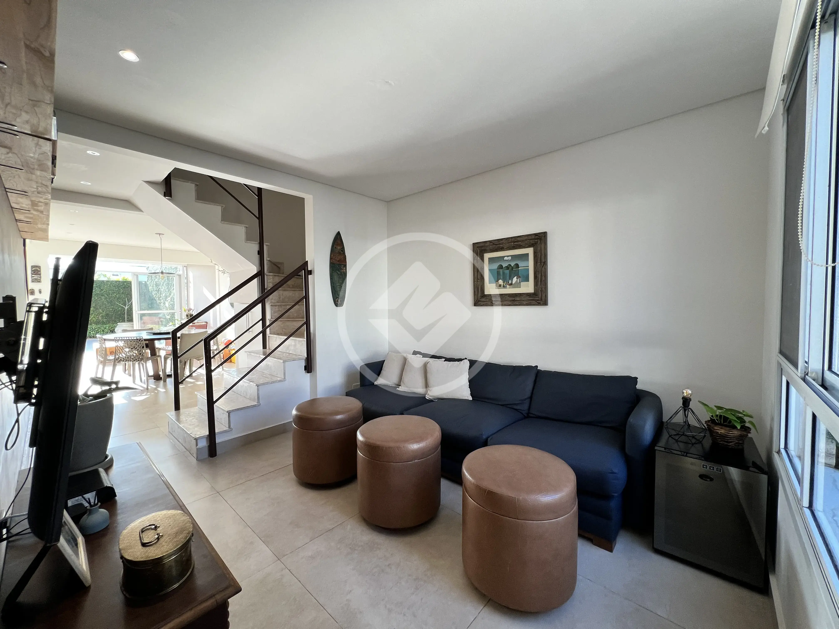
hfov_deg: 106.2
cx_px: 420
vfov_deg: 89.9
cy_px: 314
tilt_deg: -2.7
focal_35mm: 13
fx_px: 315
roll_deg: +0.6
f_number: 1.8
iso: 64
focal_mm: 1.57
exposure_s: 1/99
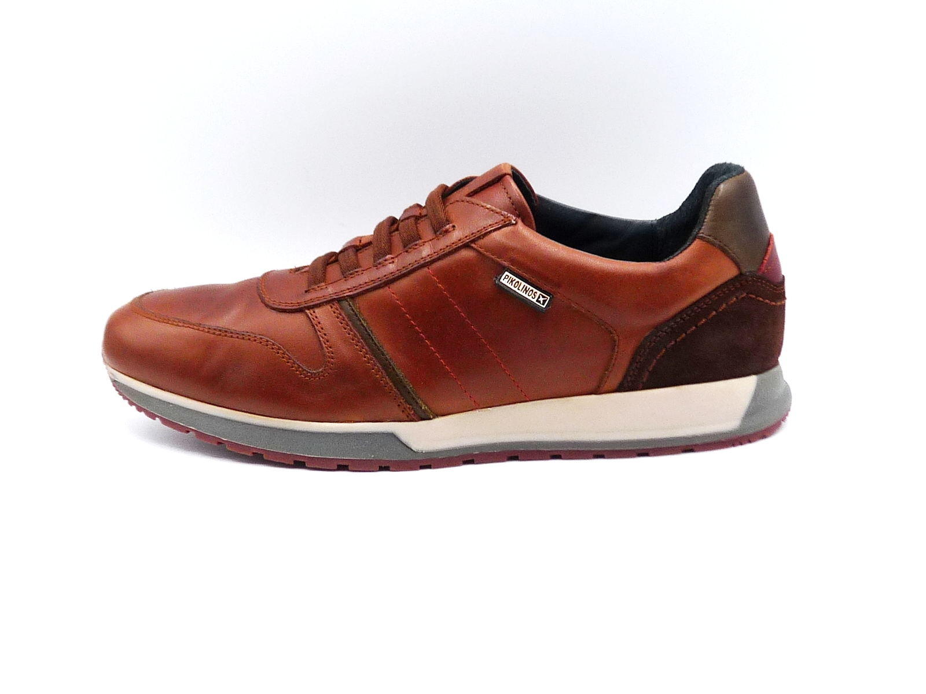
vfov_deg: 29.7
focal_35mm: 49
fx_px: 1311
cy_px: 347
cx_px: 463
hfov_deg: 38.9
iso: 100
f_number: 4
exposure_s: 1/200
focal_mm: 4.8
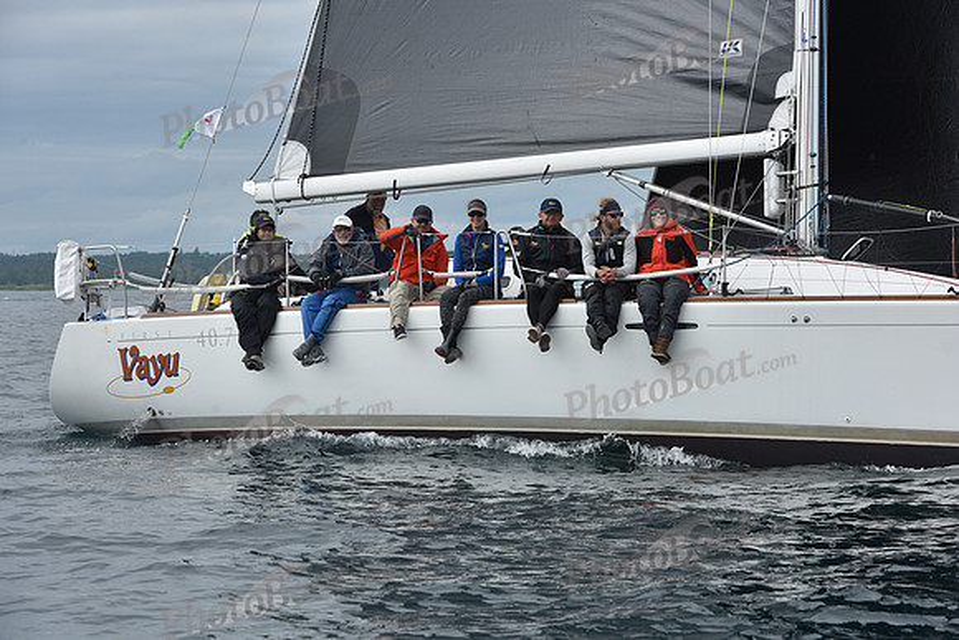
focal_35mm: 130
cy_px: 320
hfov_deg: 15.8
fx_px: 3464
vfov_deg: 10.6
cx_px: 480
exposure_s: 1/800
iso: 250
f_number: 9
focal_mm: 130
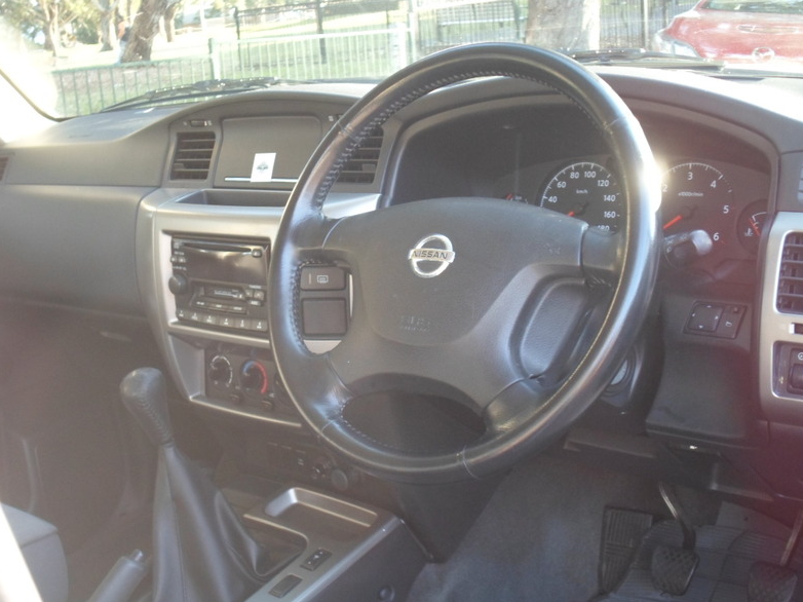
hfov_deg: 43.0
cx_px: 405
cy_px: 306
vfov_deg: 32.9
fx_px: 1020
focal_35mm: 44
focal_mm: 7.8
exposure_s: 1/45
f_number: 3.2
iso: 400
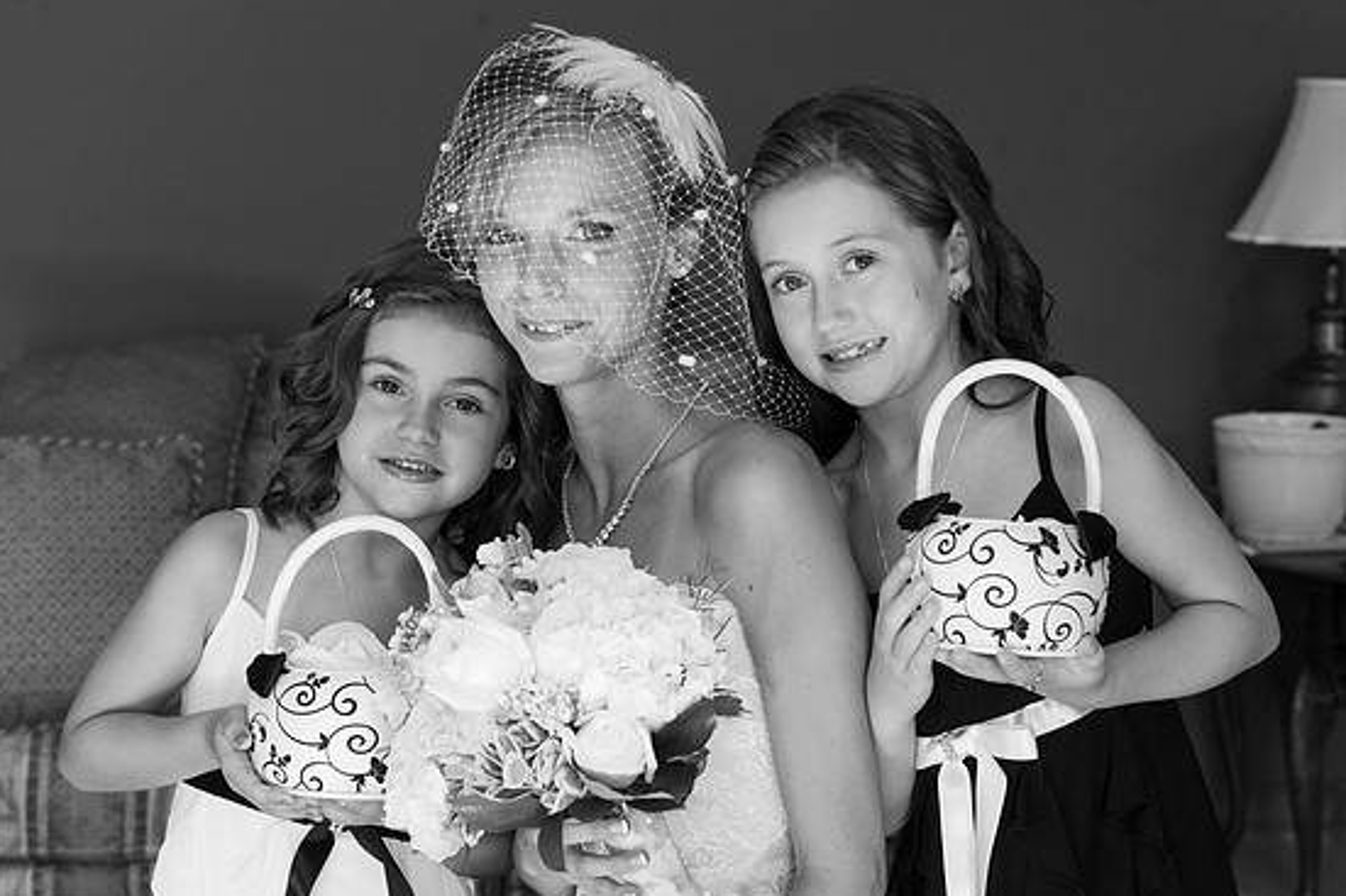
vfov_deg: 22.2
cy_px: 461
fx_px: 2280
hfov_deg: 32.9
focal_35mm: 61
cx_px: 679
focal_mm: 58
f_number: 5.6
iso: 1100
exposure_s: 1/80
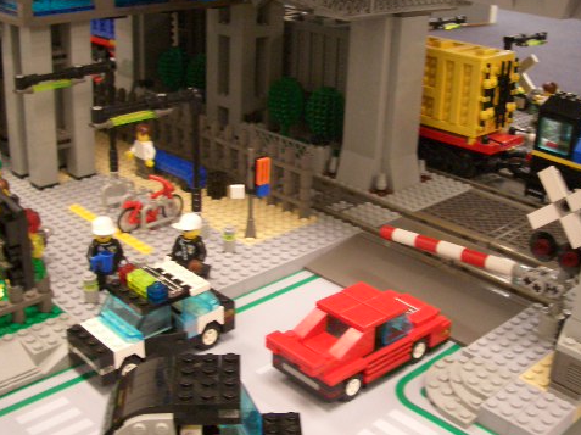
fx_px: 788
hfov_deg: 40.5
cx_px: 285
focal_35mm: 47
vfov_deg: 30.8
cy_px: 189
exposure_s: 1/25
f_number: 2.6
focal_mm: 5.8
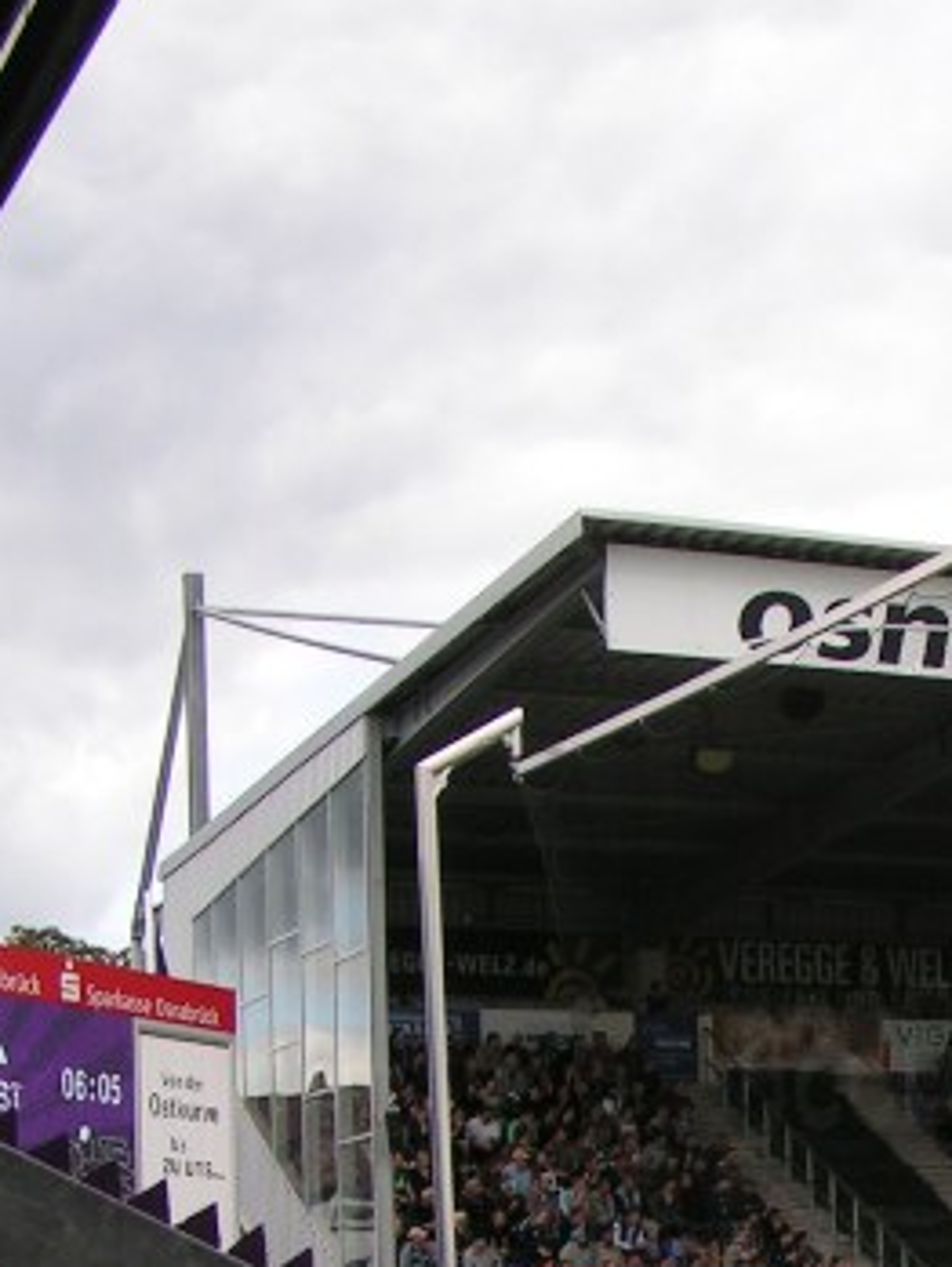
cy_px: 1314
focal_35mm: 87
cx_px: 897
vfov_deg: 21.6
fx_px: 3188
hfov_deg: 16.7
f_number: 5.6
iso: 50
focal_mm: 5.8
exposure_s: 1/200
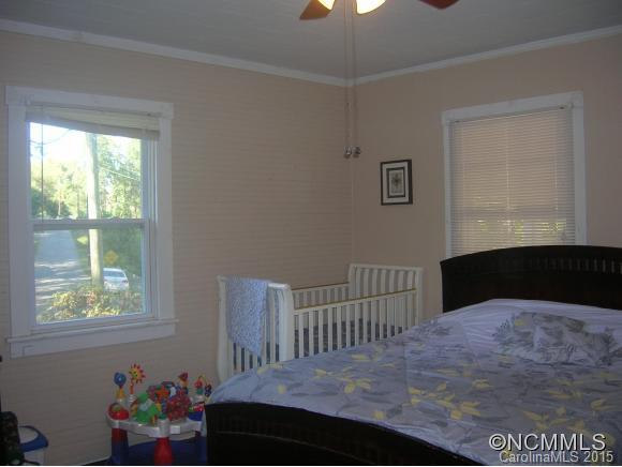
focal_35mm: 34
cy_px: 234
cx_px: 311
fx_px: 611
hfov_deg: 53.9
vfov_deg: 41.8
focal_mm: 5.7
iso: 73
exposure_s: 1/60.1
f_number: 2.9
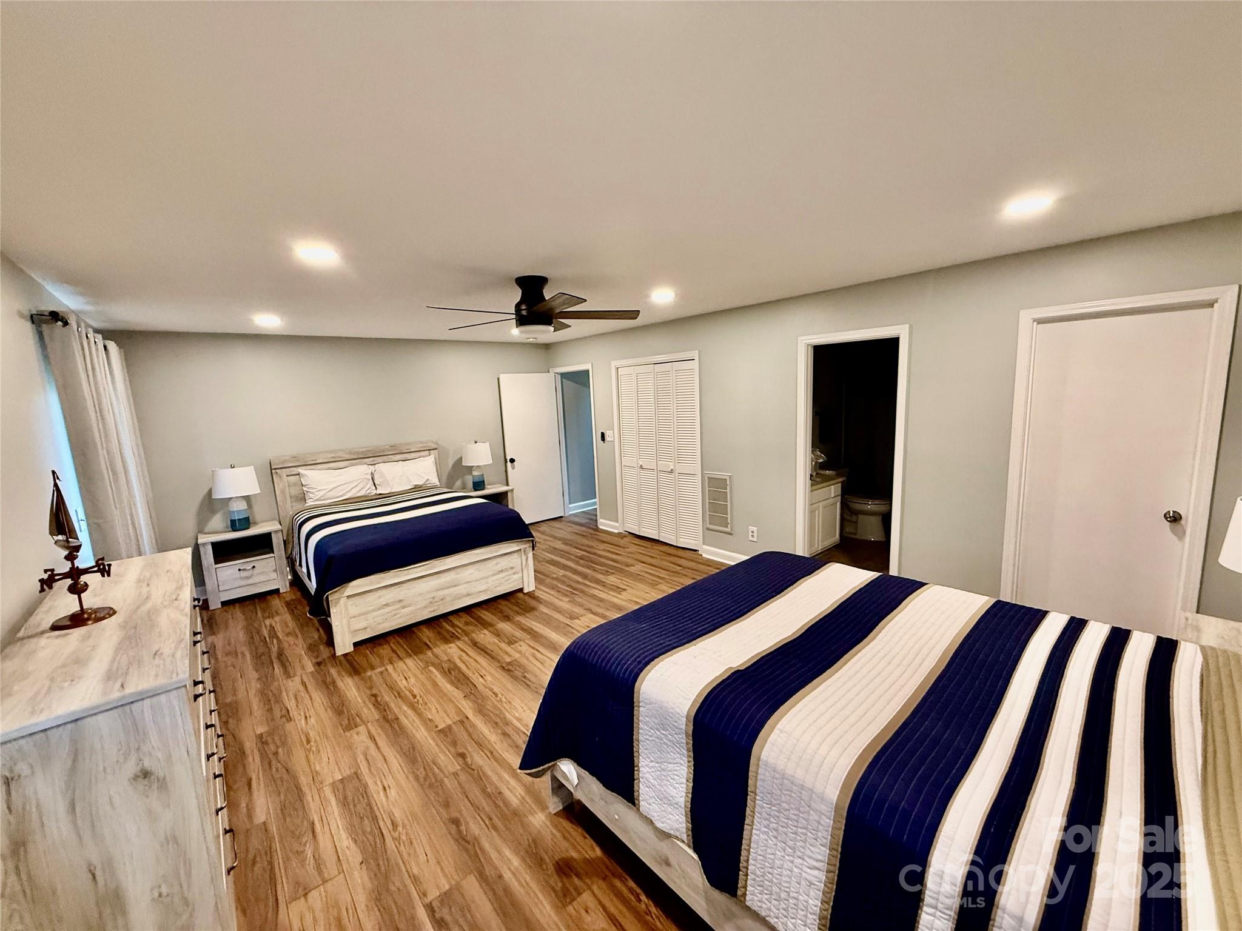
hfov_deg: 102.1
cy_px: 466
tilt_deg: -5.6
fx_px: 502
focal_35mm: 14
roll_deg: +2.4
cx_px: 621
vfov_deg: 85.7
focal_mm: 2.22
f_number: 2.2
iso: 320
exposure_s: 1/60
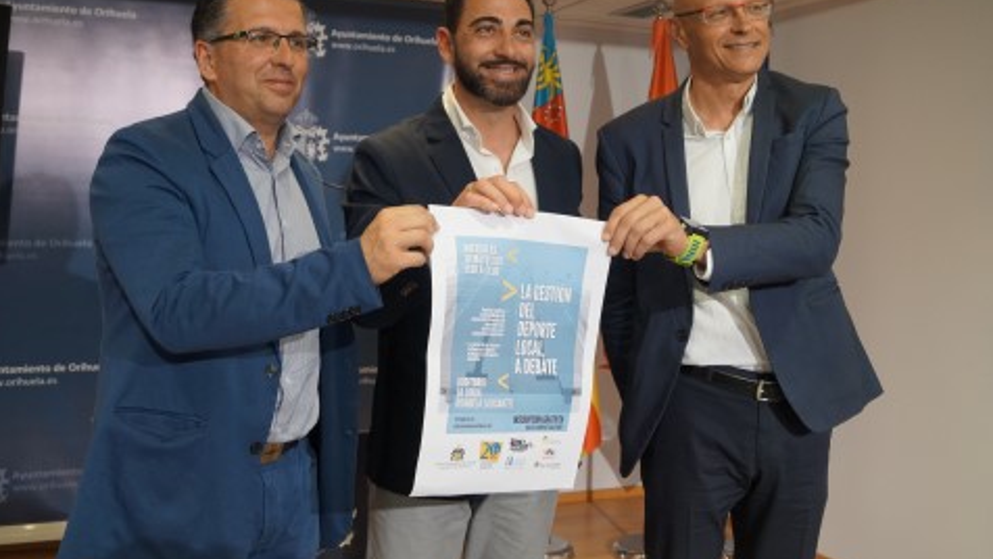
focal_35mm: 38
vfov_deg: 31.2
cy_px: 240
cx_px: 494
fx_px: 1001
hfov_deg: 52.8
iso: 800
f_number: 4
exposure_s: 1/160
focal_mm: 24
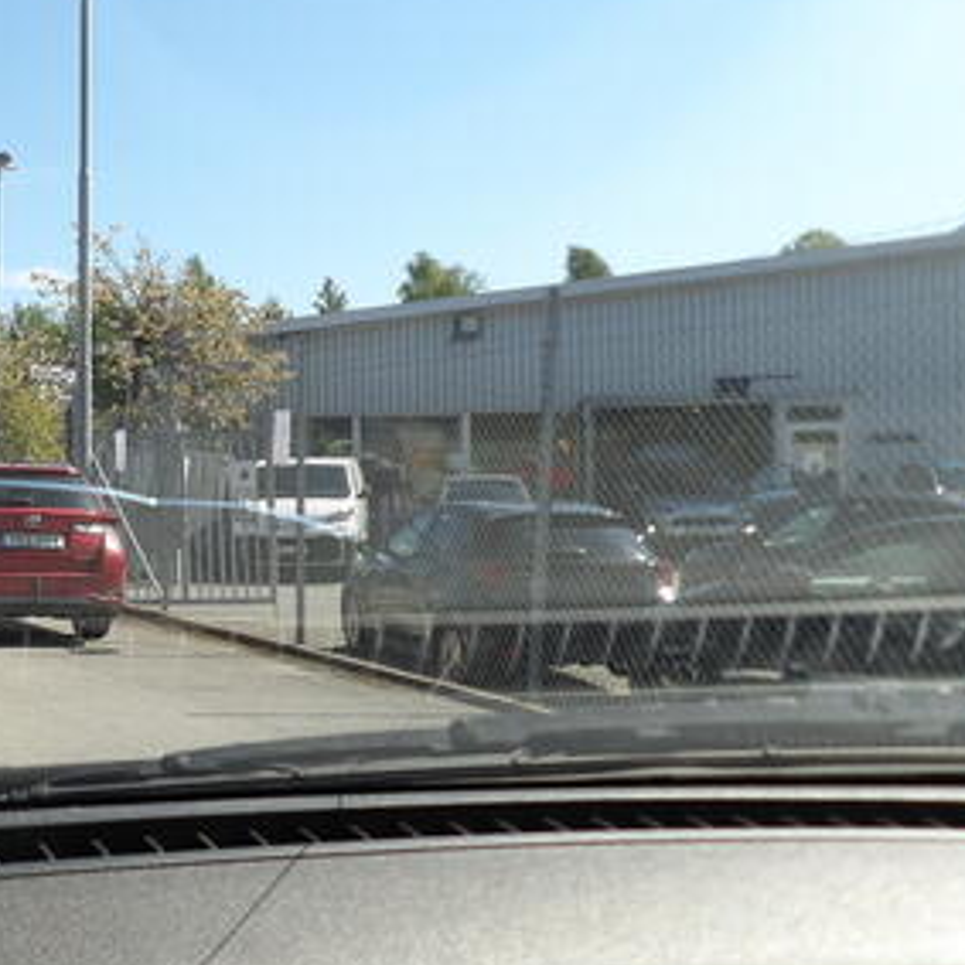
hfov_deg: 33.7
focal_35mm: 45
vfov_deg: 37.5
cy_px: 498
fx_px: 1419
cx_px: -38
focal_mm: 4.3
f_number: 2.8
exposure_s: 1/1032
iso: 100
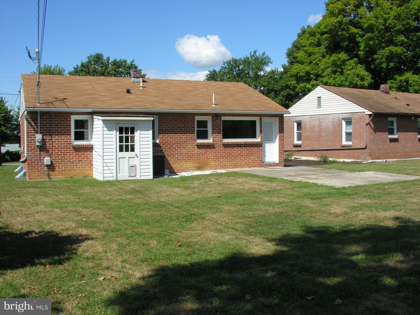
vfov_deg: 40.7
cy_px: 158
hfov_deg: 52.6
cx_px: 210
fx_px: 425
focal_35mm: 35
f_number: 6.3
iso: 50
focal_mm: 8.9
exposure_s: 1/281
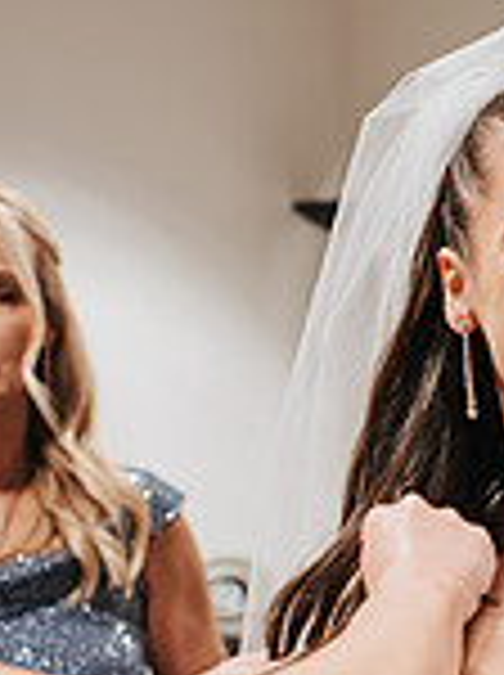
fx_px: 1966
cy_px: 464
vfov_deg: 19.4
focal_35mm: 101
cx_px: 594
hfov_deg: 14.2
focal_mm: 35
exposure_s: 1/125
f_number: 2.8
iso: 800
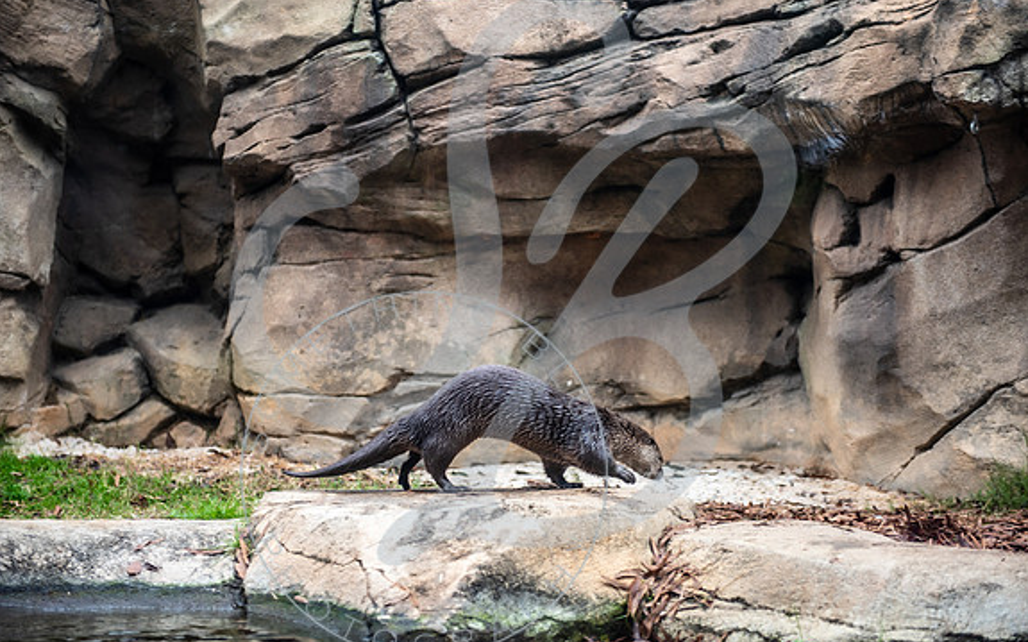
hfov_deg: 28.6
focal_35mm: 72
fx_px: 2017
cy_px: 325
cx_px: 513
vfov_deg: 18.1
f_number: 2.8
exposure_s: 1/160
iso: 100
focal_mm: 70
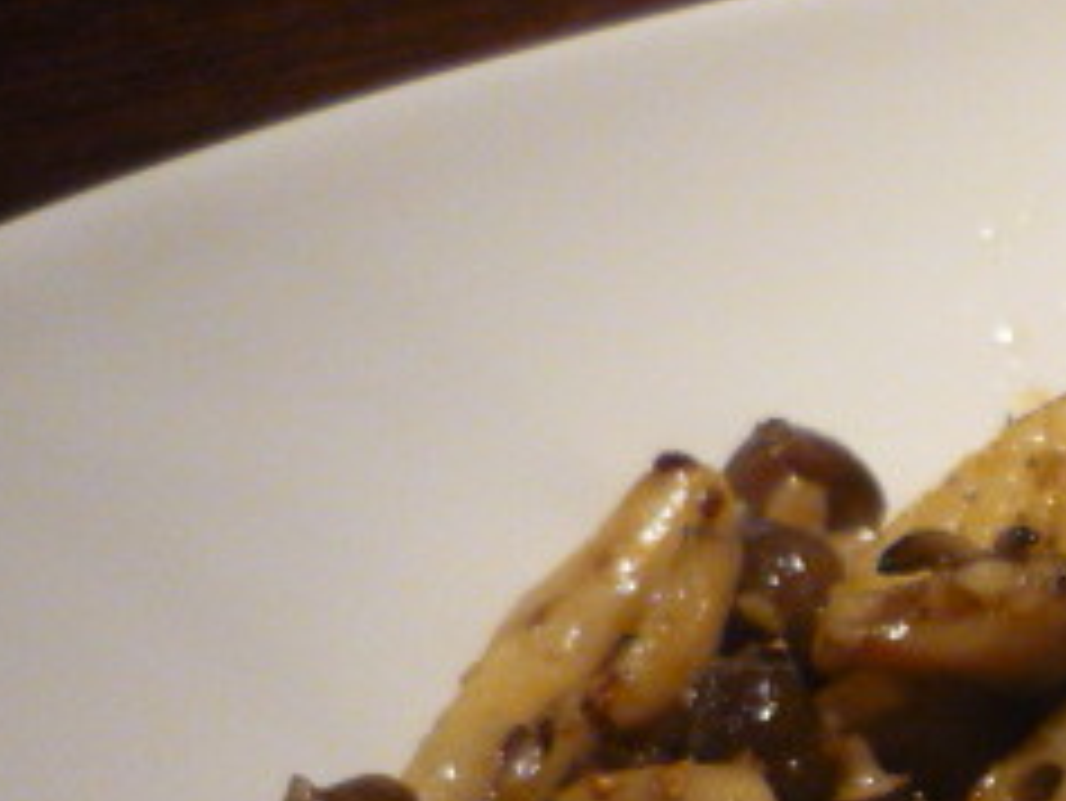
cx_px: 1336
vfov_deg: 16.2
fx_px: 2742
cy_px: 842
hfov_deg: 20.4
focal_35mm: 89
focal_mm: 5.5
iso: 400
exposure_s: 1/20
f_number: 2.8
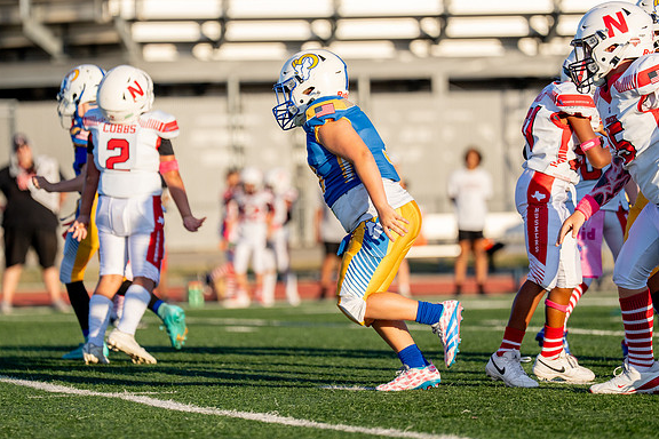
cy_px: 188
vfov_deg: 5.2
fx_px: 4869
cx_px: 283
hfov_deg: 7.7
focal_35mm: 266
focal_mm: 178
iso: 250
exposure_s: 1/4000
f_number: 2.8
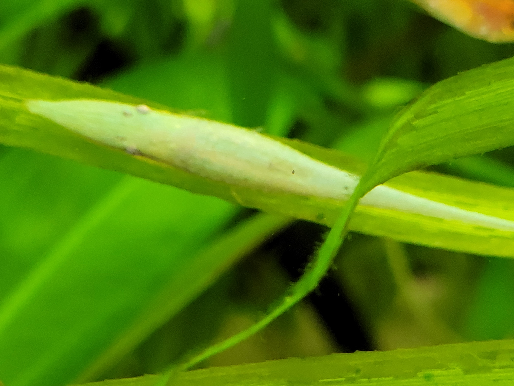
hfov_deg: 67.3
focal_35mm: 26
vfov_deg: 53.1
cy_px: 193
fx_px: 386
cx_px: 257
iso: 320
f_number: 1.8
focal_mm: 5.4
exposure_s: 1/120
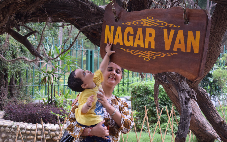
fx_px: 458
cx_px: 113
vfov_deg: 17.6
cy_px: 72
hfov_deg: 27.9
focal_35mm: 74
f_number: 5.3
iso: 1000
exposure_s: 1/13
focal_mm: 48
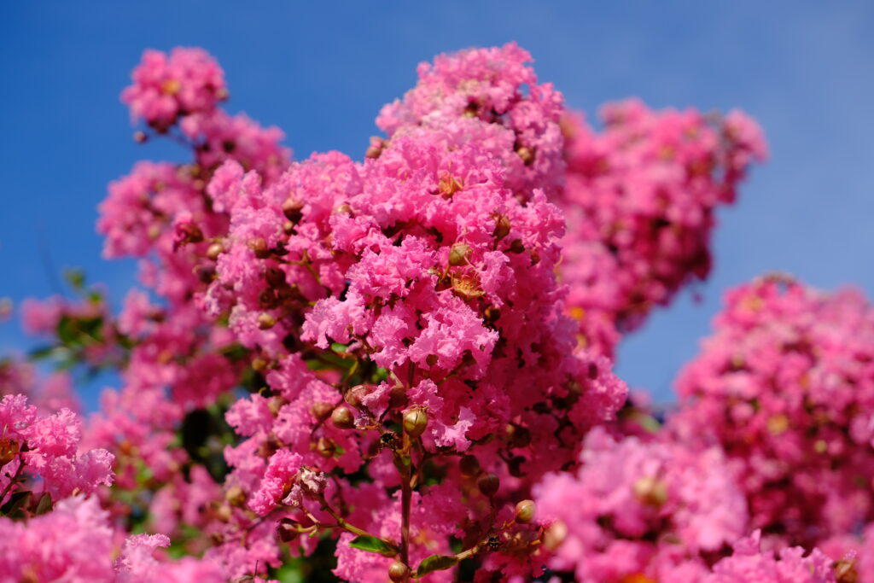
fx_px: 1651
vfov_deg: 20.0
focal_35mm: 68
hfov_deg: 29.7
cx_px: 437
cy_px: 292
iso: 160
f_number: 5.6
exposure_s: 1/420
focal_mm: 45
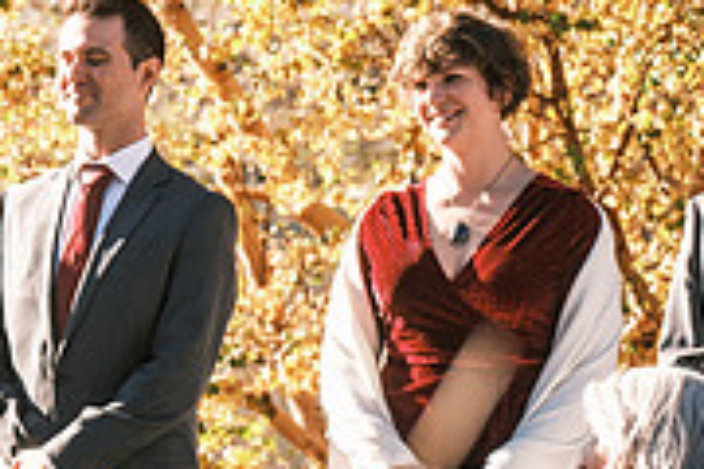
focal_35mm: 241
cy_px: 178
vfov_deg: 5.7
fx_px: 4713
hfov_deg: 8.4
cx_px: -274
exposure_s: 1/750
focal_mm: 50
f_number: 2.8
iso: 200
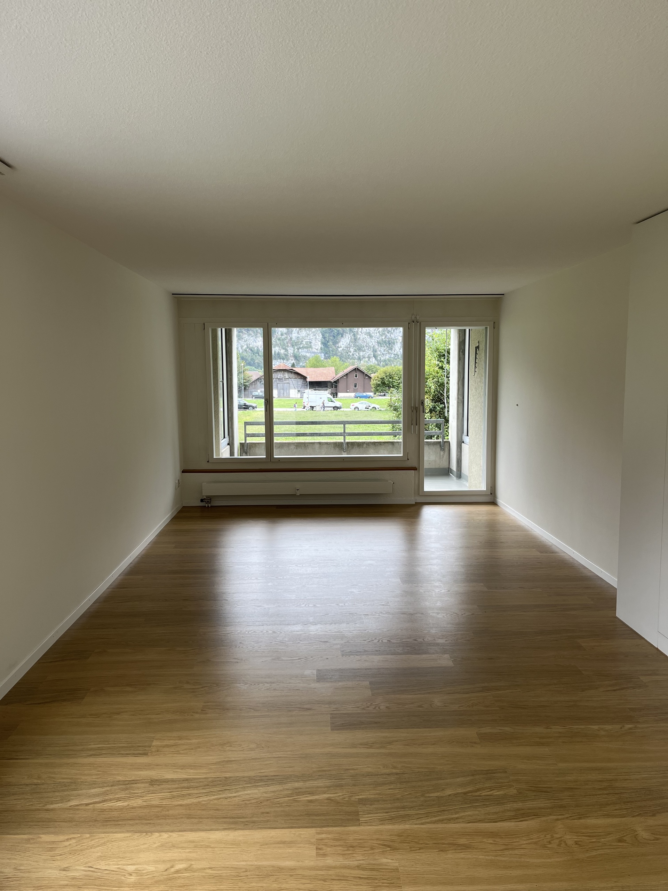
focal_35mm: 26
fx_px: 669
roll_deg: +1.1
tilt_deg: -6.4
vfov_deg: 67.3
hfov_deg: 53.1
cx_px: 334
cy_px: 446
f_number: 1.6
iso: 40
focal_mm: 5.1
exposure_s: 1/230
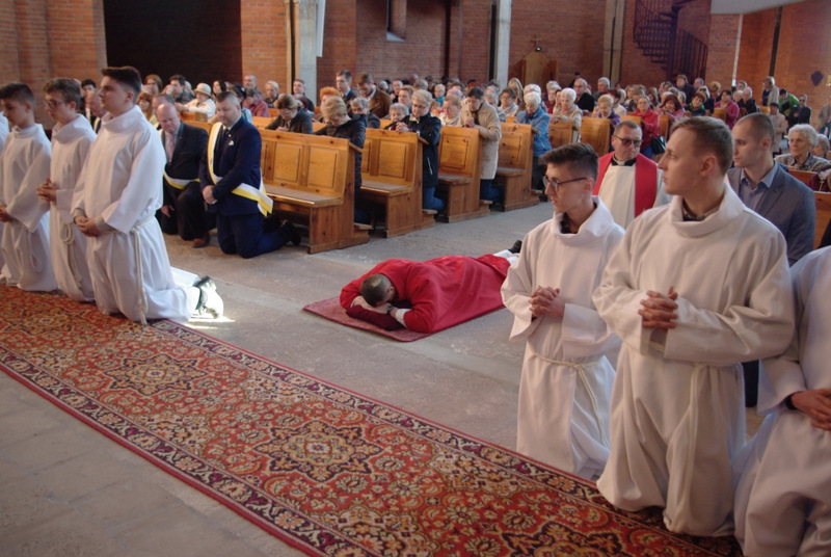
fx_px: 717
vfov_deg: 42.5
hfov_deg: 60.2
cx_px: 416
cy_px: 278
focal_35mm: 31
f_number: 4
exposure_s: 1/45
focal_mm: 21
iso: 800
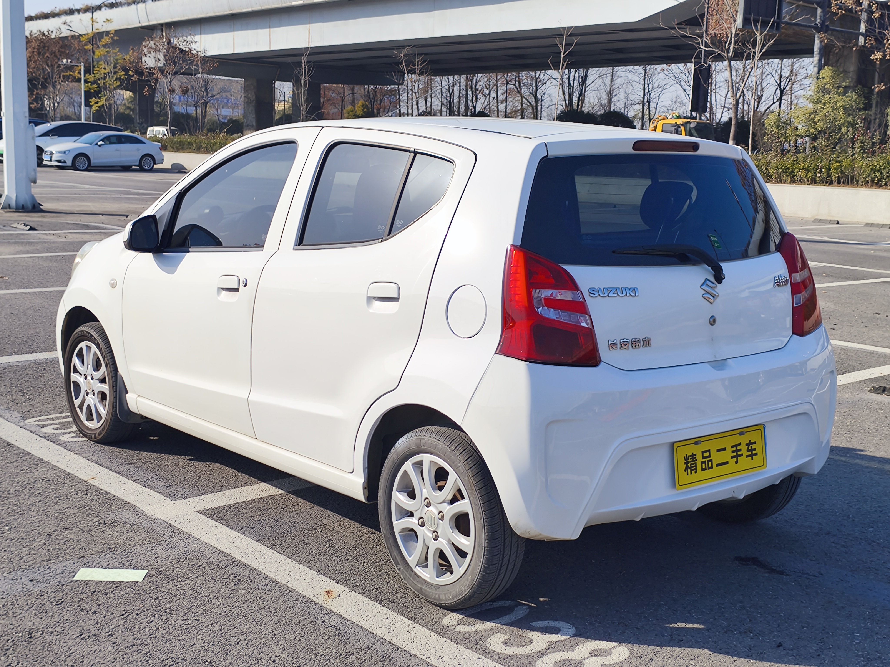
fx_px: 1106
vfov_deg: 33.6
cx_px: 445
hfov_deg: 43.9
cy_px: 334
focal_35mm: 43
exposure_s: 1/3648
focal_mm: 5.84
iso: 80
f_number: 1.6
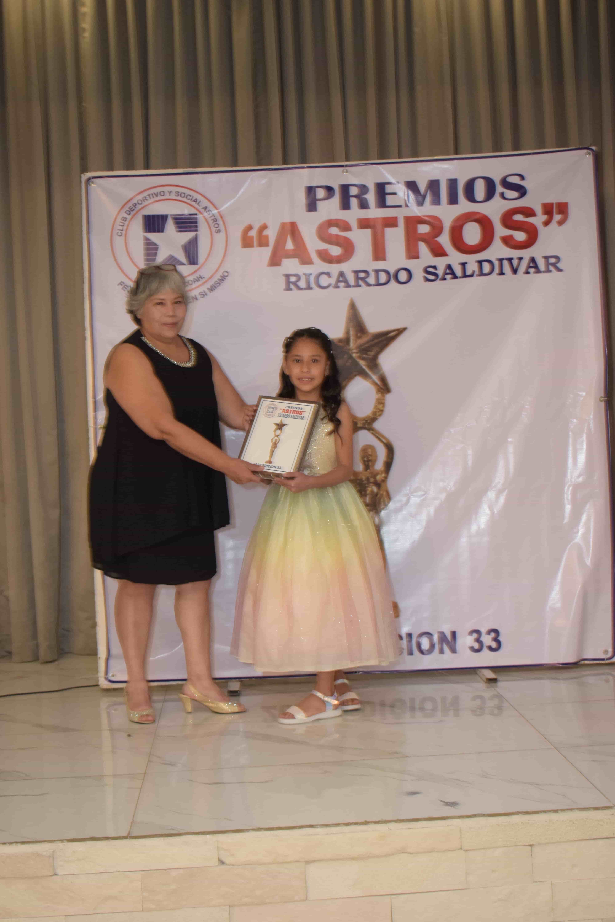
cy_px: 461
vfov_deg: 38.9
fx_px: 1307
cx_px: 308
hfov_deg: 26.5
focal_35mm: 51
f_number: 5
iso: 1600
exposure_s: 1/60
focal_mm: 34
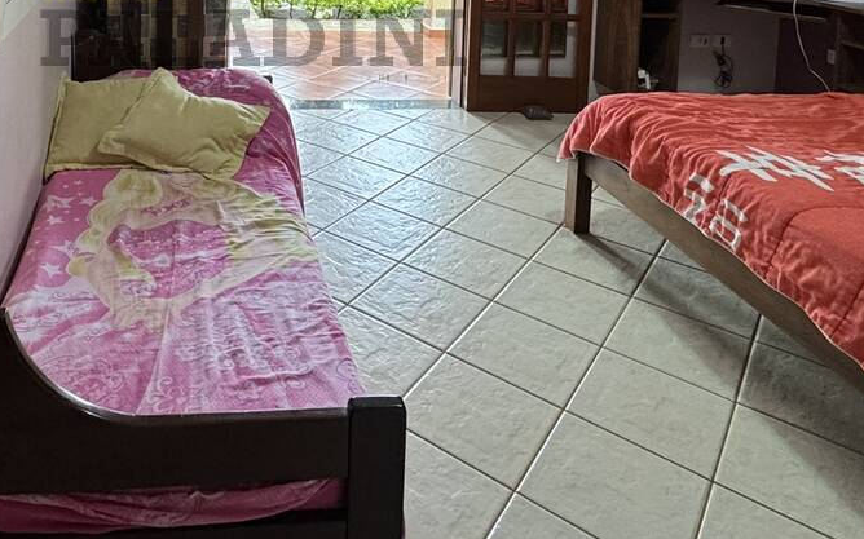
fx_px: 753
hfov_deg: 57.7
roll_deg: -1.3
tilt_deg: -4.1
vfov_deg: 32.9
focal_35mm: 32
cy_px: -94
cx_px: 255
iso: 250
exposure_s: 1/120
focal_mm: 2.22
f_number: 2.2
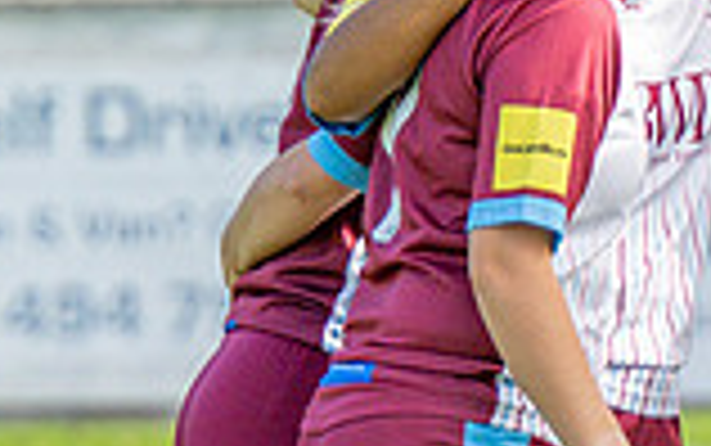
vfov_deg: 0.8
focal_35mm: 1633
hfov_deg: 1.3
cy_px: 689
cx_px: 965
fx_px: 31665
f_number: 4.5
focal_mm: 210
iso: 400
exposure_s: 1/1000
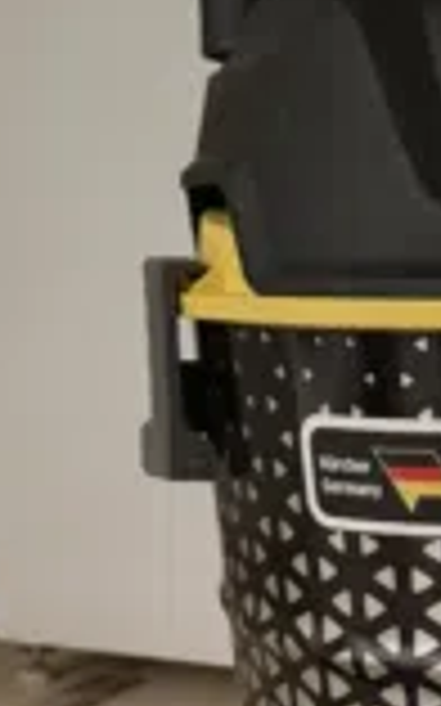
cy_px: 666
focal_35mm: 65
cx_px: 612
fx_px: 1251
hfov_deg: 18.3
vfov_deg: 29.9
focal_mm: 6.76
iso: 1600
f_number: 1.78
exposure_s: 1/28
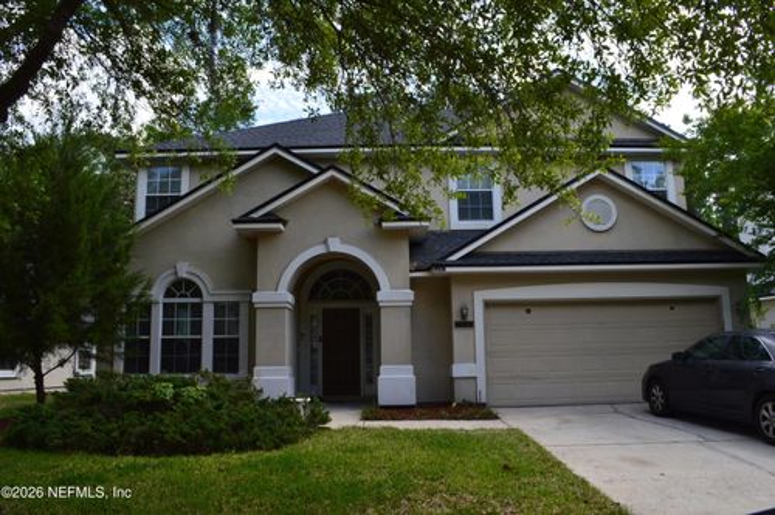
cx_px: 388
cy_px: 258
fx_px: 580
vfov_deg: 47.8
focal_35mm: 27
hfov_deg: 67.4
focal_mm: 18
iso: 400
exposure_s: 1/250
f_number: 10
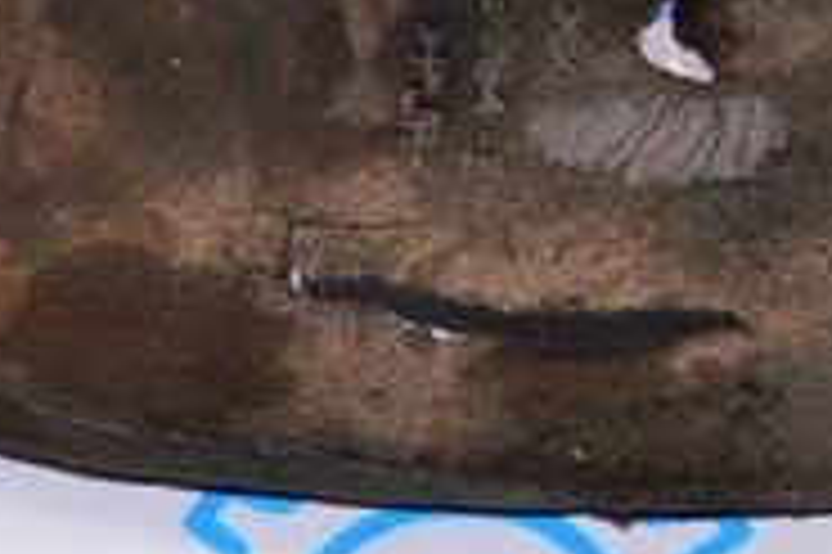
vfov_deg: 8.3
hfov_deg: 11.5
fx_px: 3833
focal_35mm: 166
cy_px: 367
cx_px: 1511
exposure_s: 1/125
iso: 1600
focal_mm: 20
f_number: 8
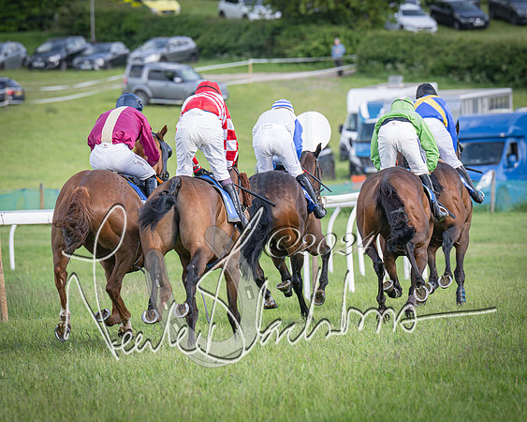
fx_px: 5679
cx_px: 190
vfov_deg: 4.2
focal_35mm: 364
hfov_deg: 5.3
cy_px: 198
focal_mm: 200
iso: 400
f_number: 4
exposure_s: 1/1250
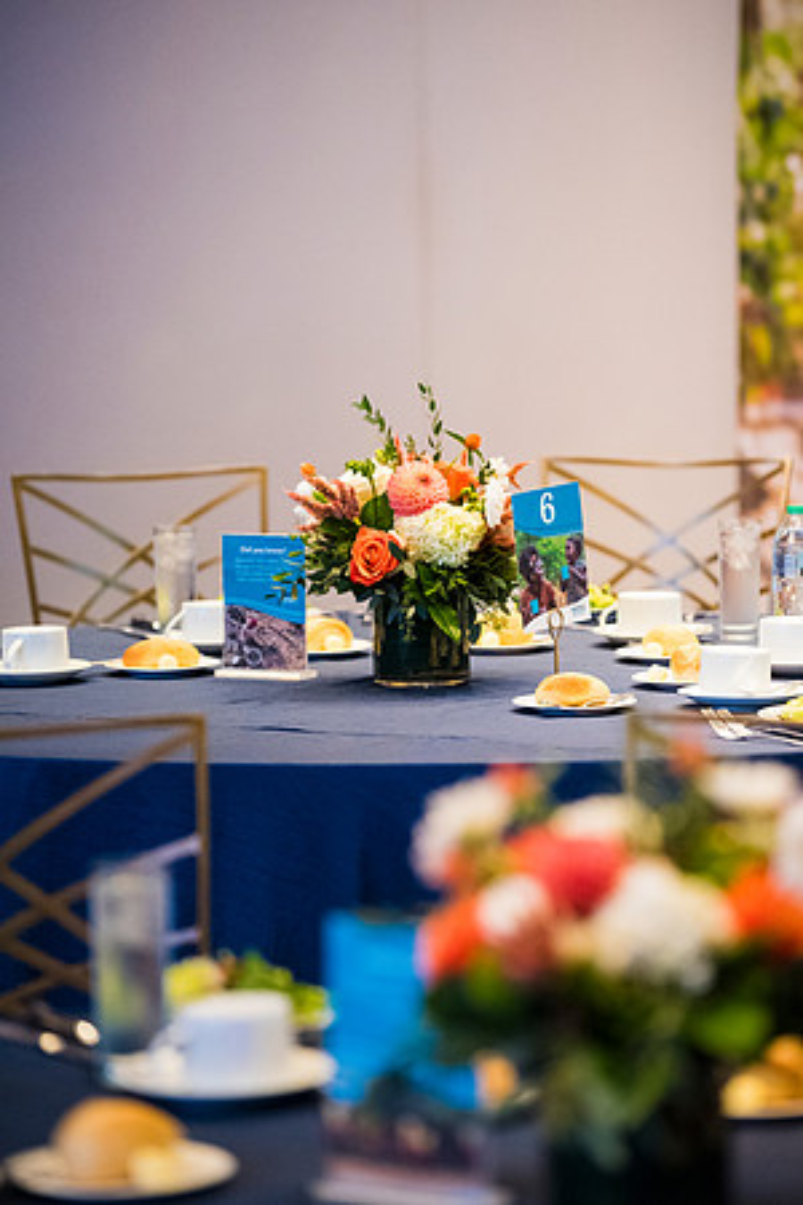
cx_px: 402
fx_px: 5018
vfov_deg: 13.7
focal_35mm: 150
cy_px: 602
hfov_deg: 9.1
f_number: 2.8
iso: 6400
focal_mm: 150
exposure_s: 1/250
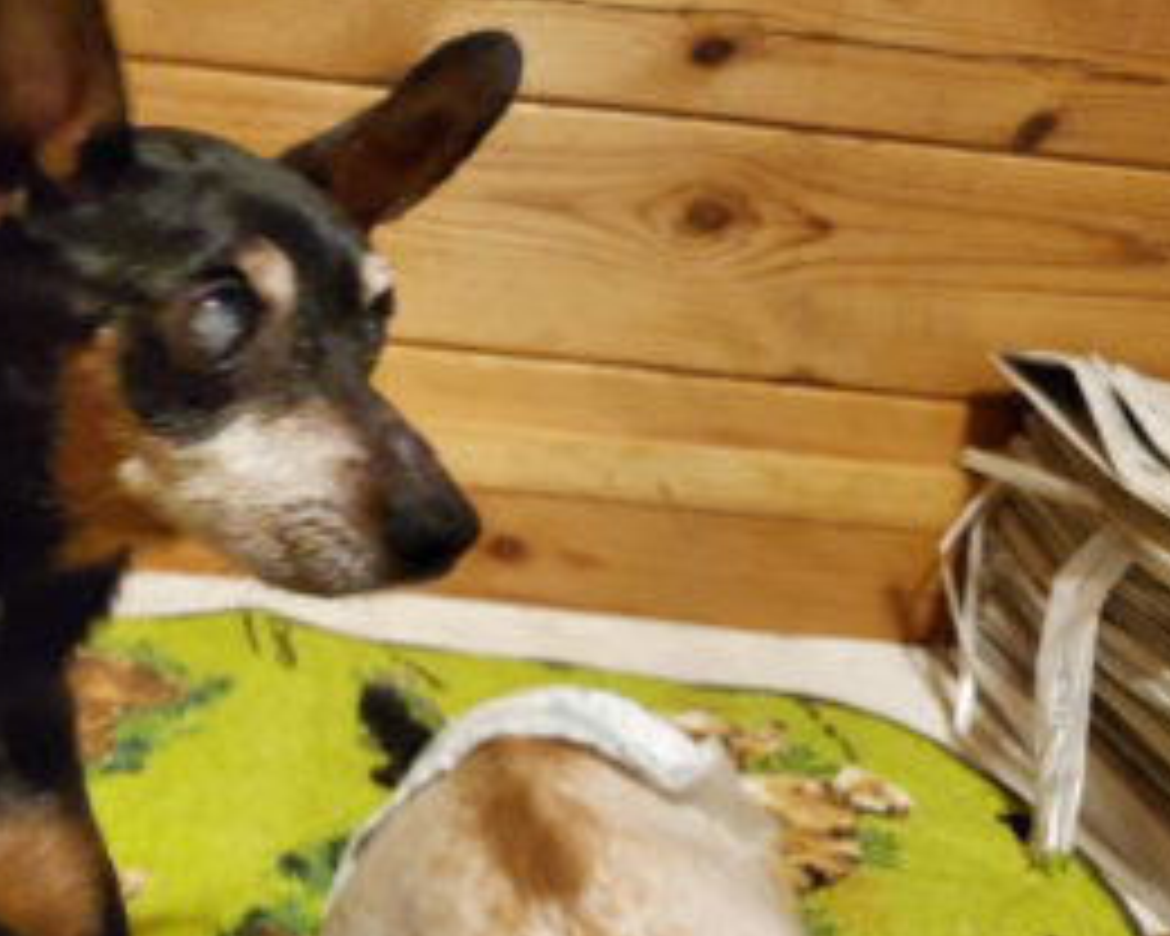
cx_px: 369
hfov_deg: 46.0
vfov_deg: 38.0
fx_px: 1350
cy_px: 364
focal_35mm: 39
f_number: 1.5
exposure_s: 1/59
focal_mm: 4.3
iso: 1000
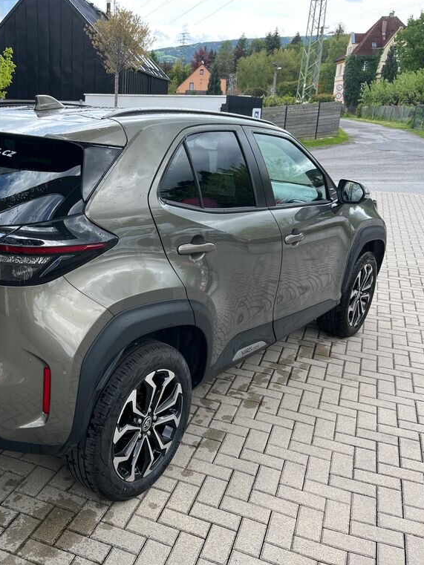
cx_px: 99
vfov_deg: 52.6
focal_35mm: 35
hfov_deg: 39.5
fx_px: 571
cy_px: 281
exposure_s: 1/816
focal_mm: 5.1
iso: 50
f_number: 1.6
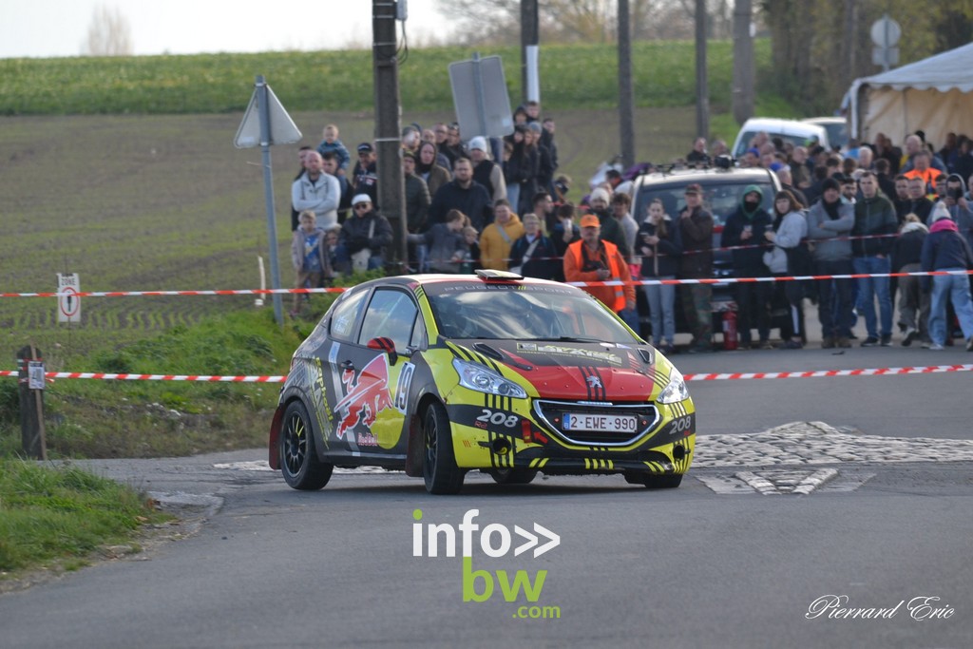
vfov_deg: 3.2
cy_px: 324
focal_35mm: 435
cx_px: 486
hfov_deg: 4.7
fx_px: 11758
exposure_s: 1/500
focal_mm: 290
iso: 400
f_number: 6
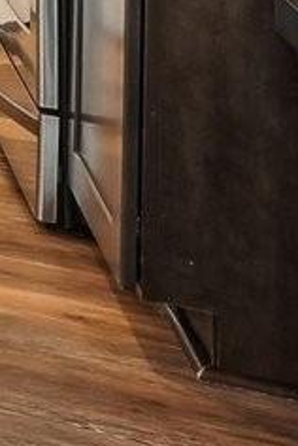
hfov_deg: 5.2
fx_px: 1609
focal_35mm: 130
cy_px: -441
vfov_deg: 13.5
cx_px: -1509
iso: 400
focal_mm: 10
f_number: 8
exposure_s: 1/10
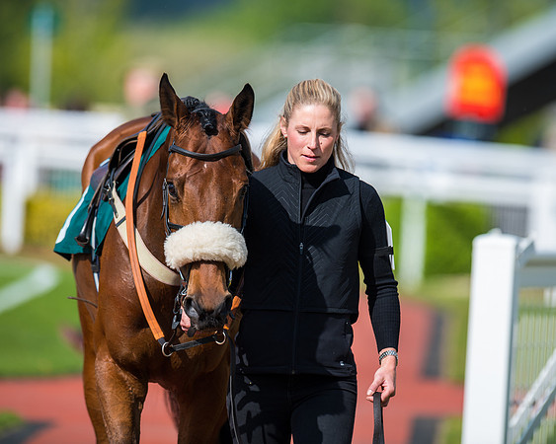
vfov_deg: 3.4
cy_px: 222
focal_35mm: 451
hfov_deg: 4.3
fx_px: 7419
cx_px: 278
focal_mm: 400
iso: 160
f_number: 5
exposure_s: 1/1250
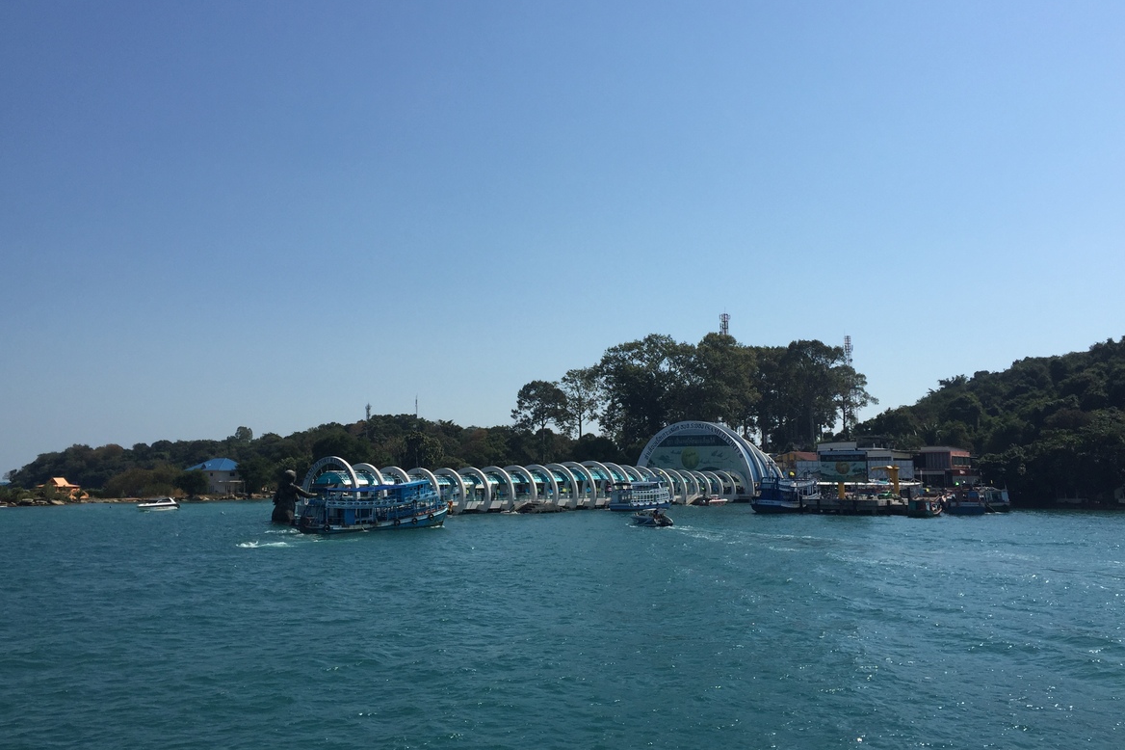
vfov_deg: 42.3
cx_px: 562
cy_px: 359
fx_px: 968
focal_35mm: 31
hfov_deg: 60.3
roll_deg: -0.8
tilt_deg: +7.6
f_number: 2.2
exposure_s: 1/3968
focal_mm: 4.15
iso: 32
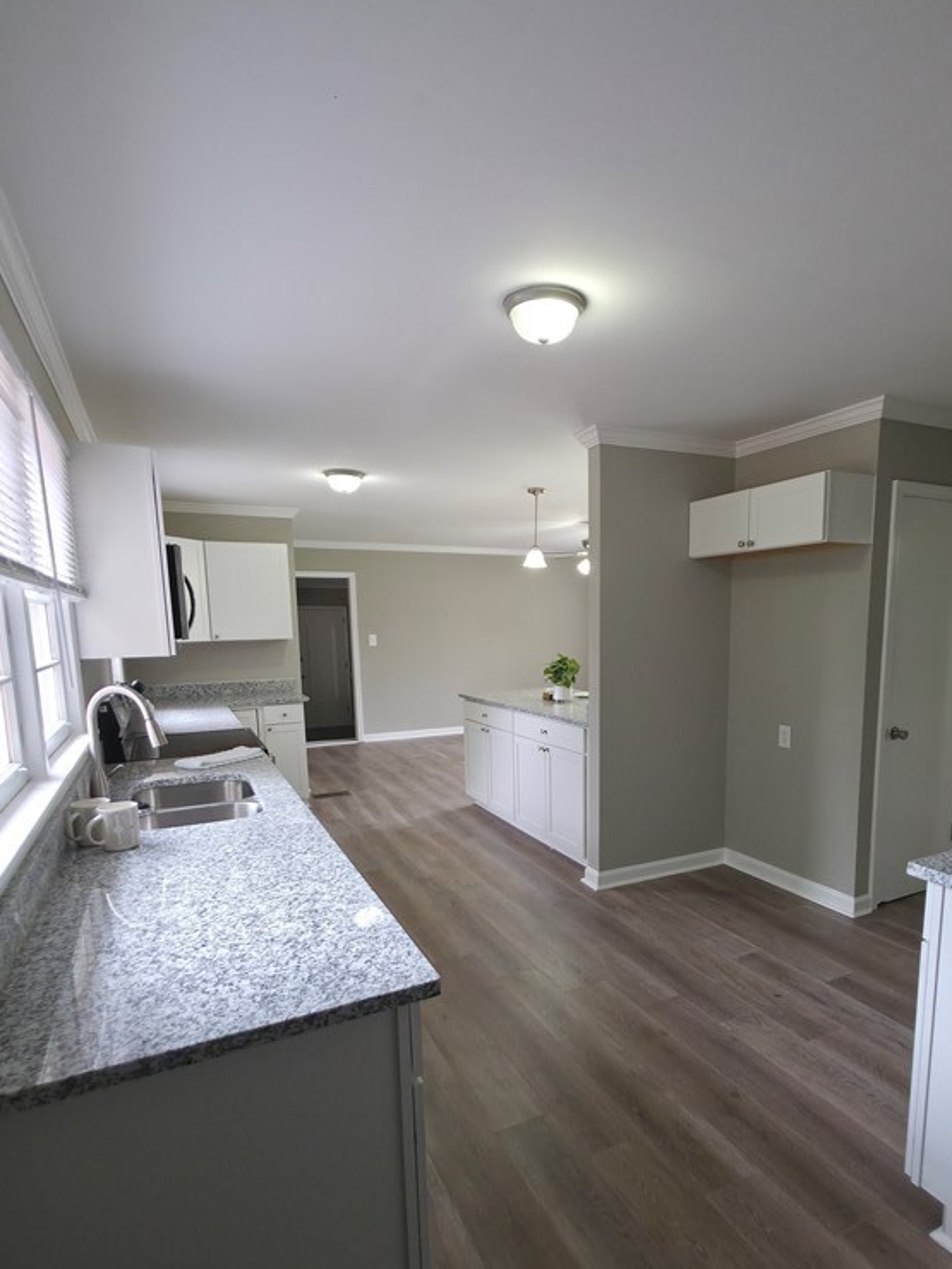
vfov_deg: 87.3
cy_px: 720
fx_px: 660
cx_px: 530
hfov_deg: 71.4
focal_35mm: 18
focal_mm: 2.2
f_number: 1.9
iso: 80
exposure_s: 1/60
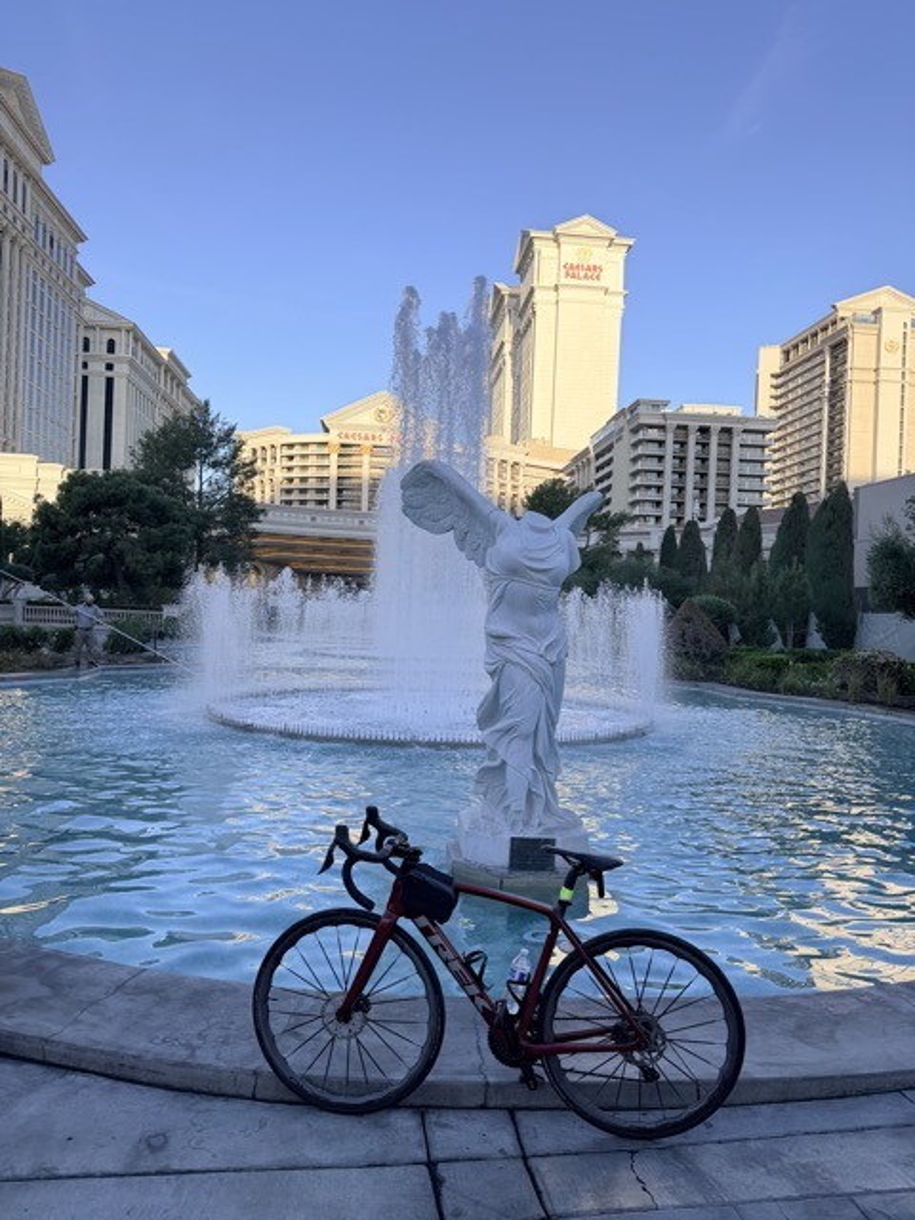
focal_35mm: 24
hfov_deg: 56.8
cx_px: 458
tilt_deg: +1.0
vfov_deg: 71.6
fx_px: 846
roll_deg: -2.0
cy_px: 610
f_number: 1.78
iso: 100
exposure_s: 1/665
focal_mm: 6.76
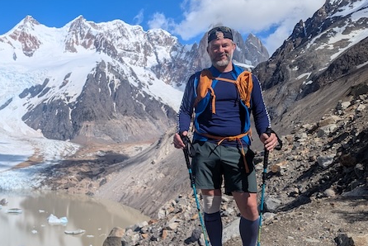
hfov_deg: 43.6
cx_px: 61
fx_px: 430
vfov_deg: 31.9
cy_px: 128
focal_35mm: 42
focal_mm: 6.81
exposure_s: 1/5155
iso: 46
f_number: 1.85
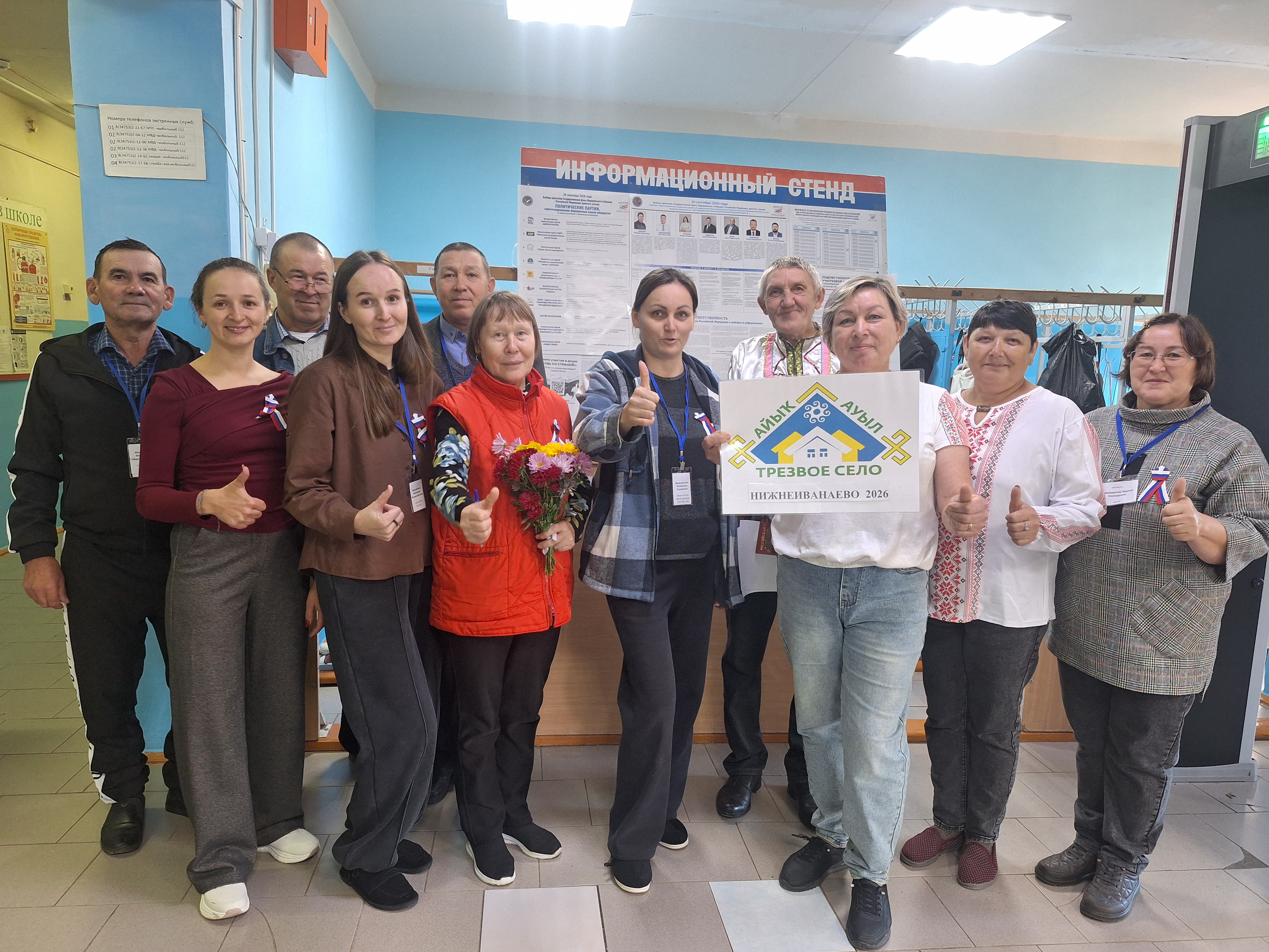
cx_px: 634
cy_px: 476
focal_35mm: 23
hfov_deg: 73.9
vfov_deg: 58.9
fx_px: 843
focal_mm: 5.54
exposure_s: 1/50
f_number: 1.8
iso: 200
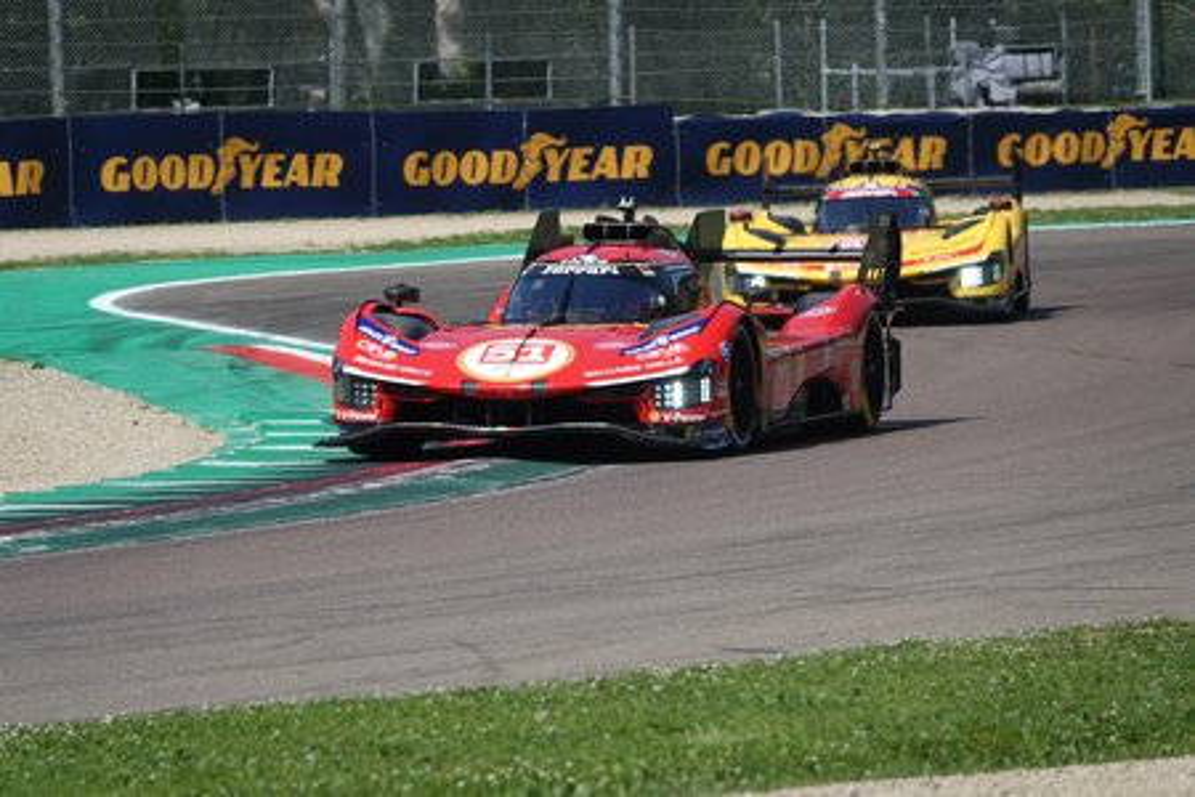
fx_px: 12314
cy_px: 398
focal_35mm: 371
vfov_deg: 3.7
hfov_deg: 5.6
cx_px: 598
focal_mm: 135.89
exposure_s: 1/800
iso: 100
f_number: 5
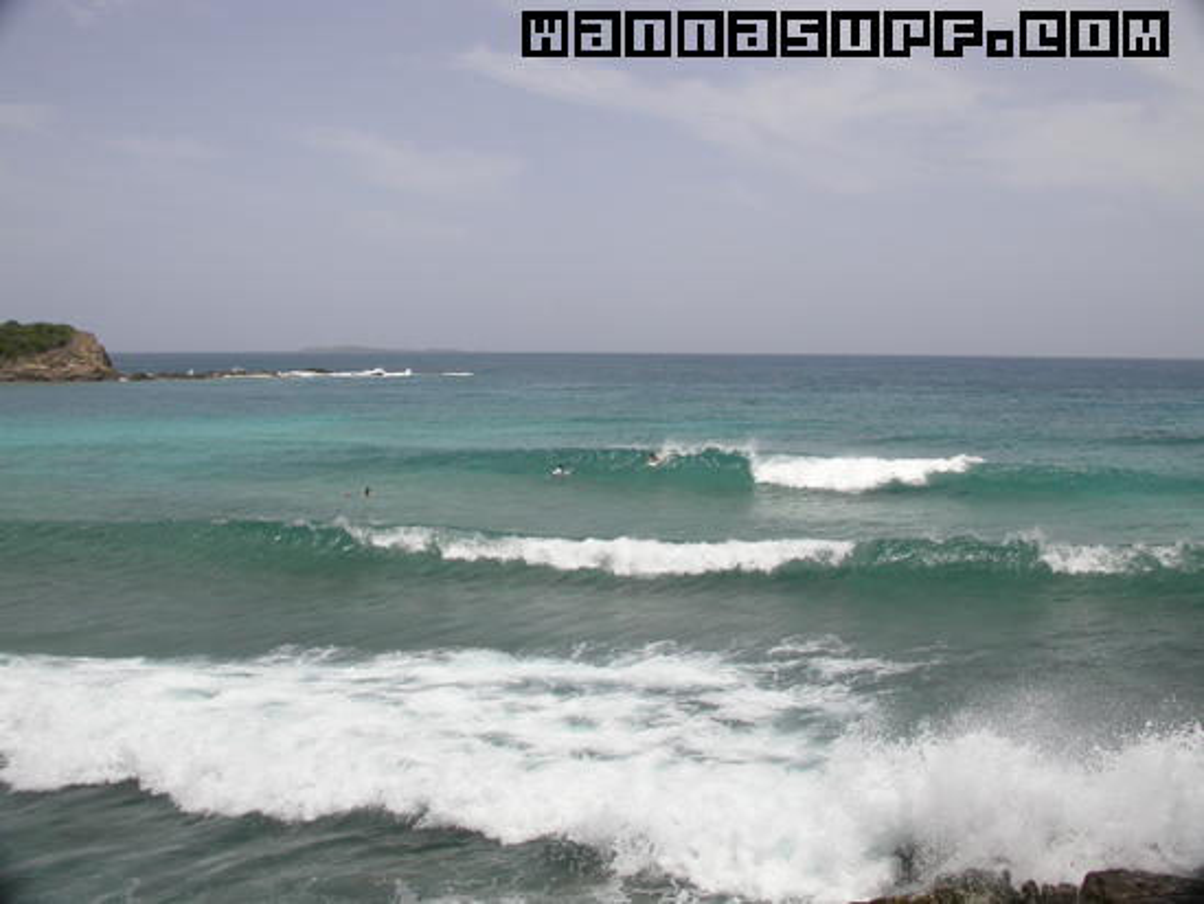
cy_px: 452
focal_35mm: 38
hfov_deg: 49.0
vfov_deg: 37.7
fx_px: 1322
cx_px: 602
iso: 100
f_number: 7.5
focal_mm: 7.85
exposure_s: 1/562
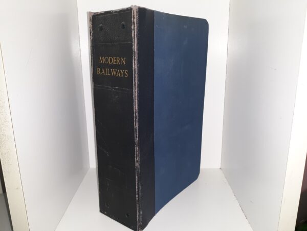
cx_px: 154
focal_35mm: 28
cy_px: 116
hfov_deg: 63.4
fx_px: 248
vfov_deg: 49.7
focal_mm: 3.7
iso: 80
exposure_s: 1/120
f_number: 1.7
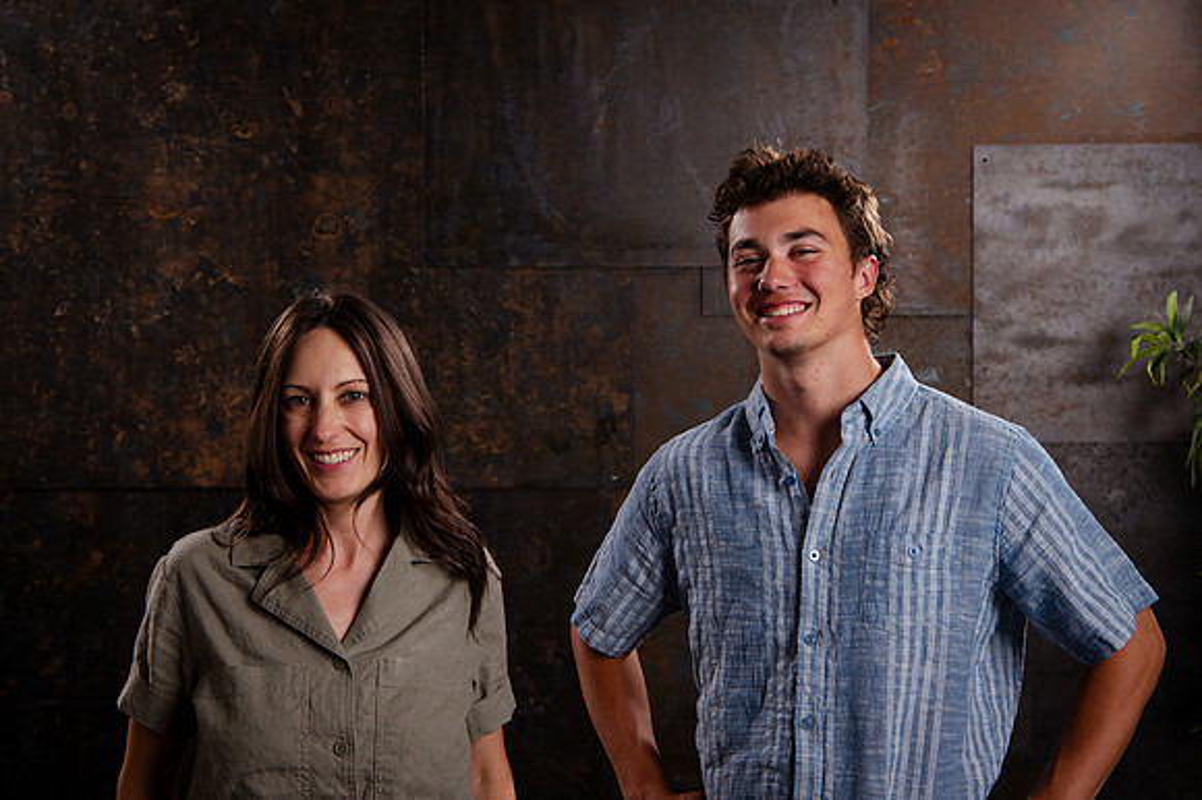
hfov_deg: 32.9
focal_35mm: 61
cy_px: 364
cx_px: 601
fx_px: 2039
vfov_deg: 22.2
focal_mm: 56
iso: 1000
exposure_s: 1/160
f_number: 8
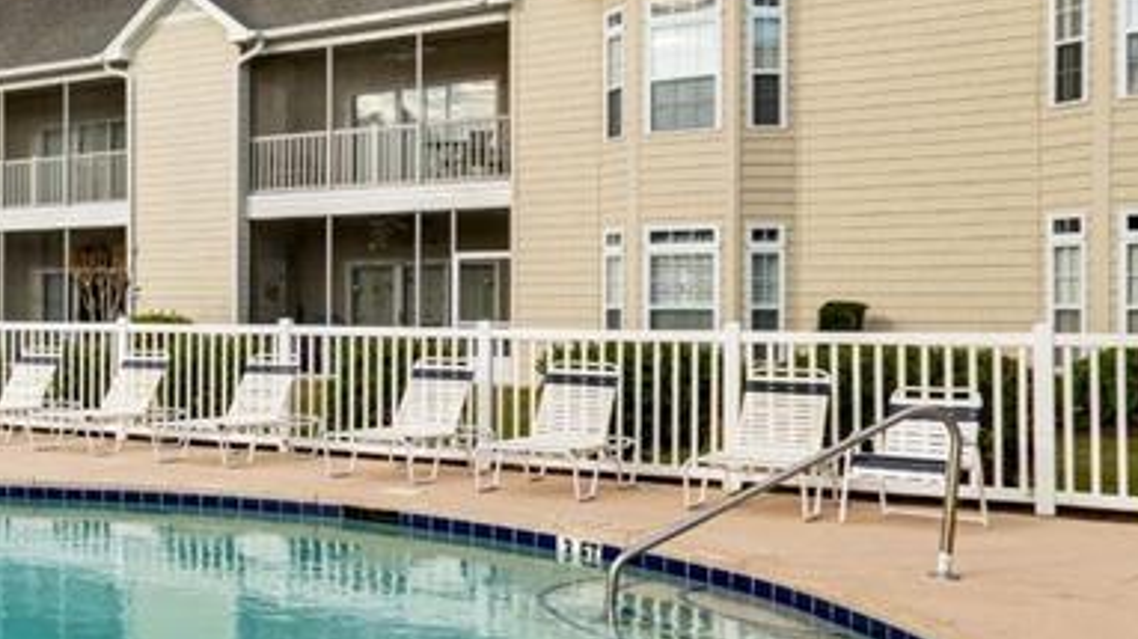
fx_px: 1267
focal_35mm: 42
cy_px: 300
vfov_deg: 28.3
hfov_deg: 39.6
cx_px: -110
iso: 100
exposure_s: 1/125
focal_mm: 10
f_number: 5.6
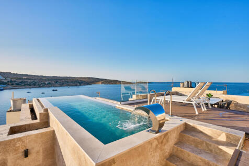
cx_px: 124
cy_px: 83
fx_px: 118
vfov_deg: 70.4
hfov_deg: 93.3
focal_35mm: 17
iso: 100
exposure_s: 1/40
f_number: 11
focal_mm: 17
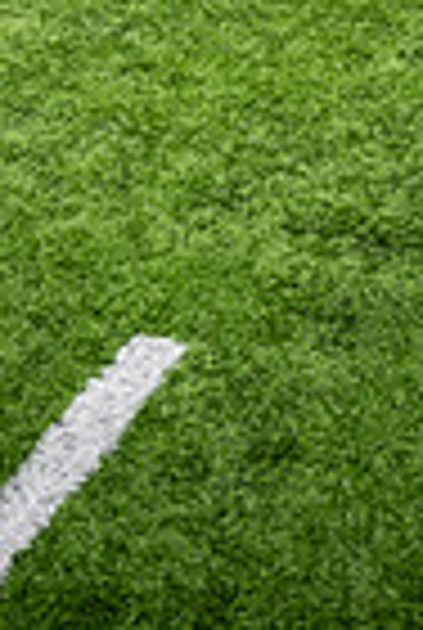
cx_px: 207
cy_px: -338
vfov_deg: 21.6
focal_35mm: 77
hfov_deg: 17.8
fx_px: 1350
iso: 100
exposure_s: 1/500
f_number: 2.8
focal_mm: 24
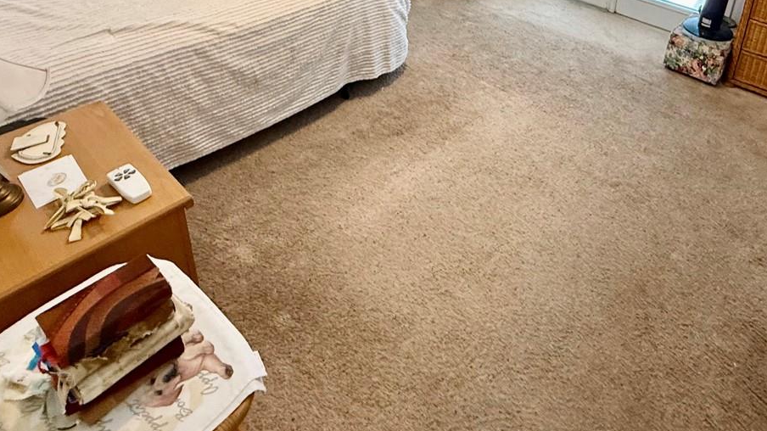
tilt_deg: -21.1
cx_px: 485
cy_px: -11
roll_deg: -3.4
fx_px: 549
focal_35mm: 27
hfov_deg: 68.6
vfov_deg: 37.7
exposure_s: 1/60
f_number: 2.2
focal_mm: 2.22
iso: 200
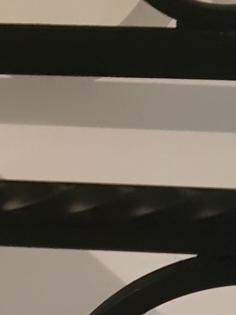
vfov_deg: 15.2
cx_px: 19
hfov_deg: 13.2
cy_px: 581
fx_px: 1009
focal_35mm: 111
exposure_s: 1/10
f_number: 1.7
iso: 250
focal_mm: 4.2
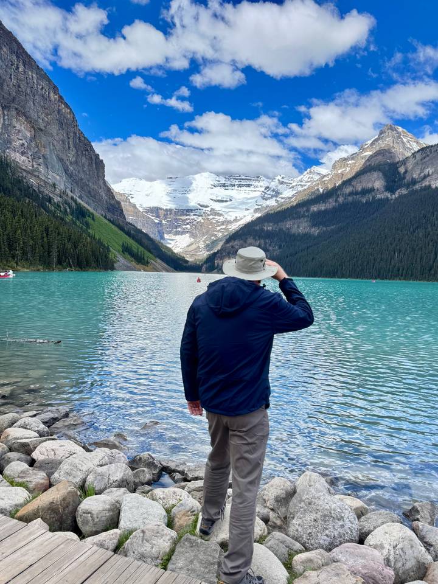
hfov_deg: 56.8
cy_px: 292
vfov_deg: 71.6
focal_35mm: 24
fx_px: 405
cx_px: 219
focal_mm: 6.76
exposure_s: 1/1172
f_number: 1.78
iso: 80
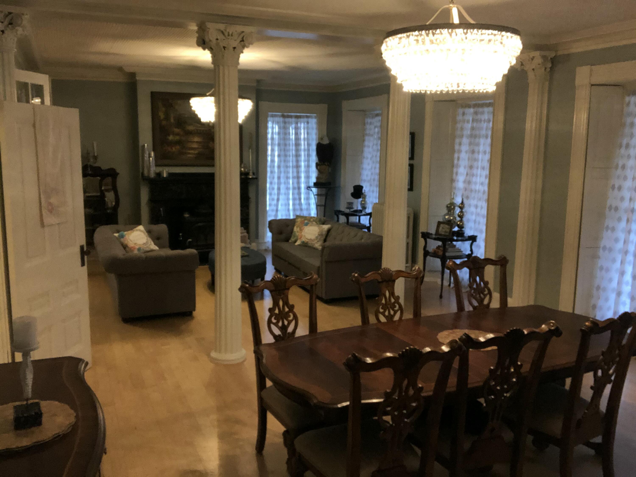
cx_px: 318
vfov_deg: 44.2
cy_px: 238
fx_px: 588
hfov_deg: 56.8
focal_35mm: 32
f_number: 2.2
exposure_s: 1/30
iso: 200
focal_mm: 2.87
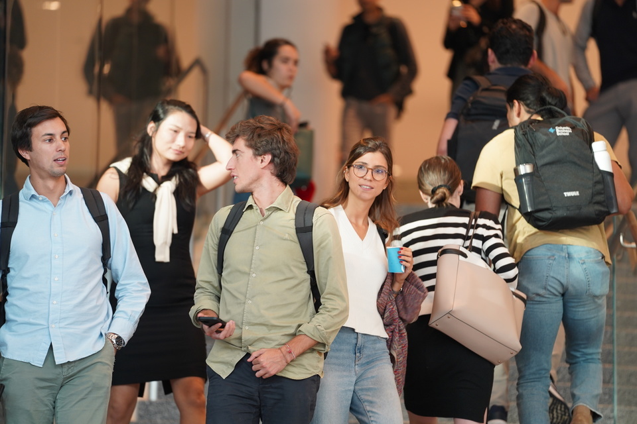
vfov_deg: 6.9
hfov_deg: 10.3
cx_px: 318
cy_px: 212
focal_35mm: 200
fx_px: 3539
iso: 500
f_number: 2.8
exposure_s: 1/125
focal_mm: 200
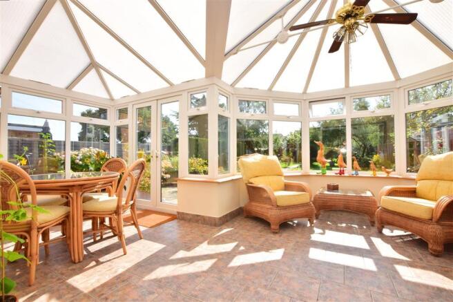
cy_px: 151
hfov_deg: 100.4
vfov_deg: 77.3
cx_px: 226
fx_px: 189
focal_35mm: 15
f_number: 22
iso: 400
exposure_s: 1/50
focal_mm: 10
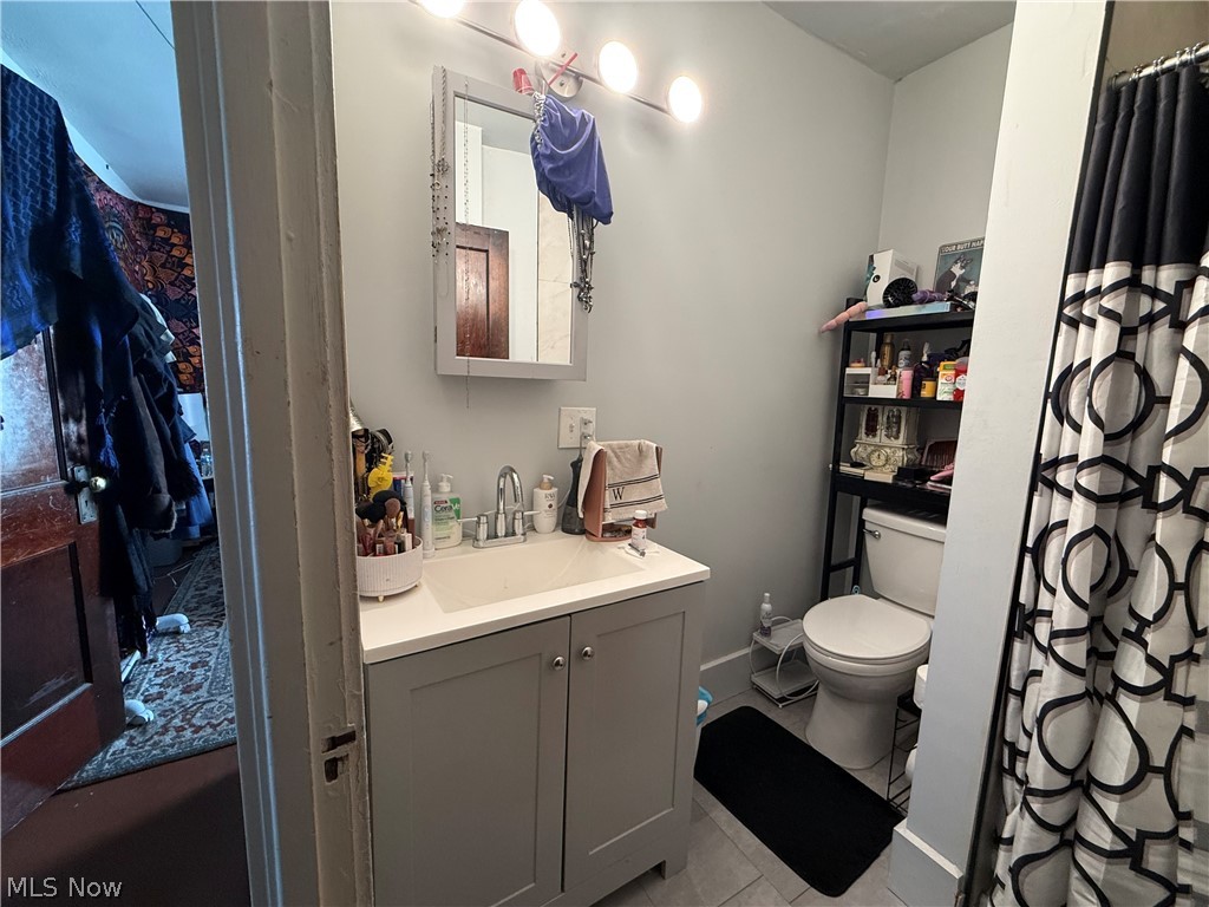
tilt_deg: -7.5
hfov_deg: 102.1
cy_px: 454
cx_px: 604
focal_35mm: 14
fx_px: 489
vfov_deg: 85.7
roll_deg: -1.8
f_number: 2.2
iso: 250
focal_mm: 2.22
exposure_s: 1/60
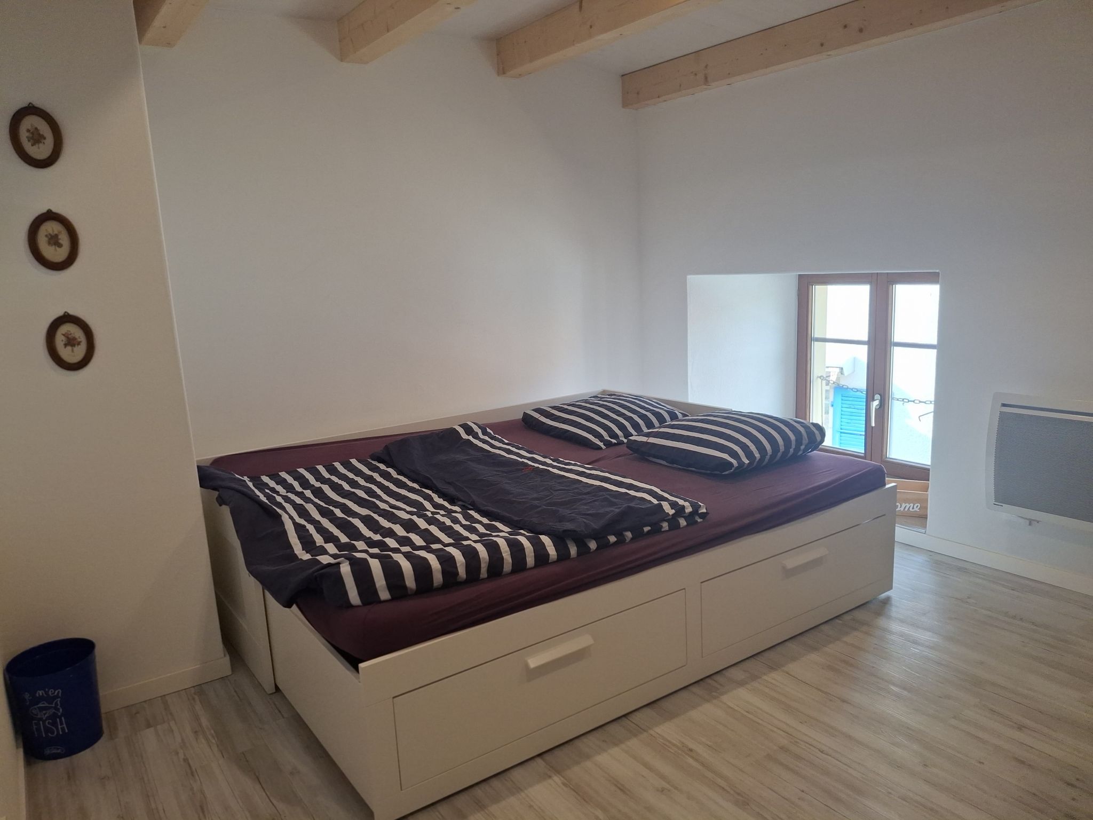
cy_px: 410
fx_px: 789
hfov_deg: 69.4
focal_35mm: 25
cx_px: 546
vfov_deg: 54.9
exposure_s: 1/100
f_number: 1.8
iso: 50
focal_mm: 4.69
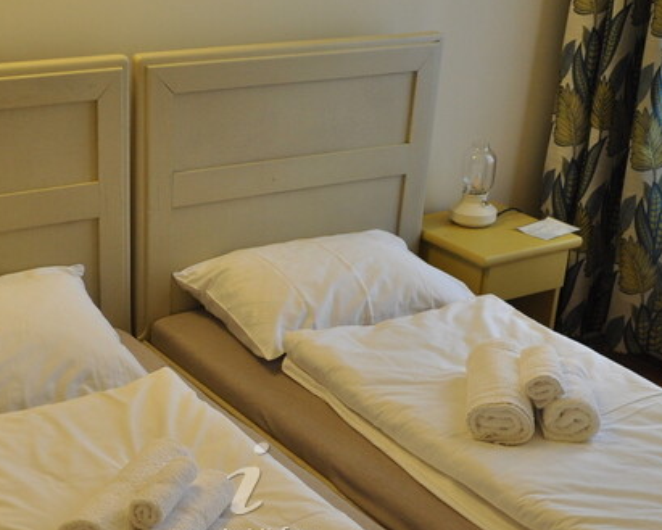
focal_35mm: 63
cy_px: 462
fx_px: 1235
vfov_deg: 23.7
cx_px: 221
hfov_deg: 29.8
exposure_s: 1/80
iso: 400
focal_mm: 18
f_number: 4.5
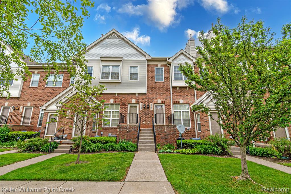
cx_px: 146
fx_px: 121
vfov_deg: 77.3
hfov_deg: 100.4
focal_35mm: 15
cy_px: 97
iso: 500
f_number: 14
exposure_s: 1/125
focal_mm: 10
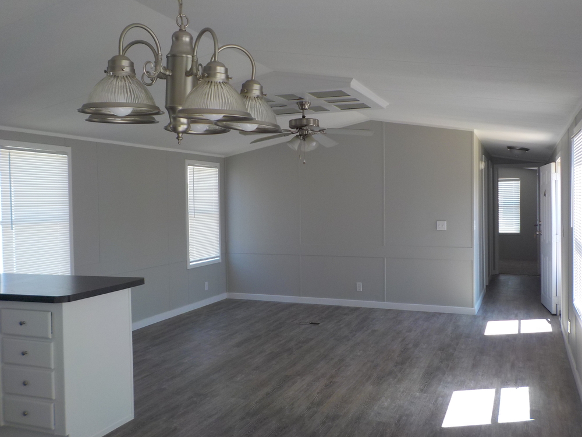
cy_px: 218
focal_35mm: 30
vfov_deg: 46.8
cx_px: 291
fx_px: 504
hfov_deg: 60.0
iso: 125
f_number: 3.3
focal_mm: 4.1
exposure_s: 1/100
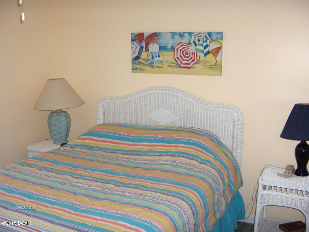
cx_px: 154
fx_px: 348
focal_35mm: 39
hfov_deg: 47.9
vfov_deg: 36.8
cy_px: 116
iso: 100
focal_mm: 8
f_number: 2.8
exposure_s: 1/60
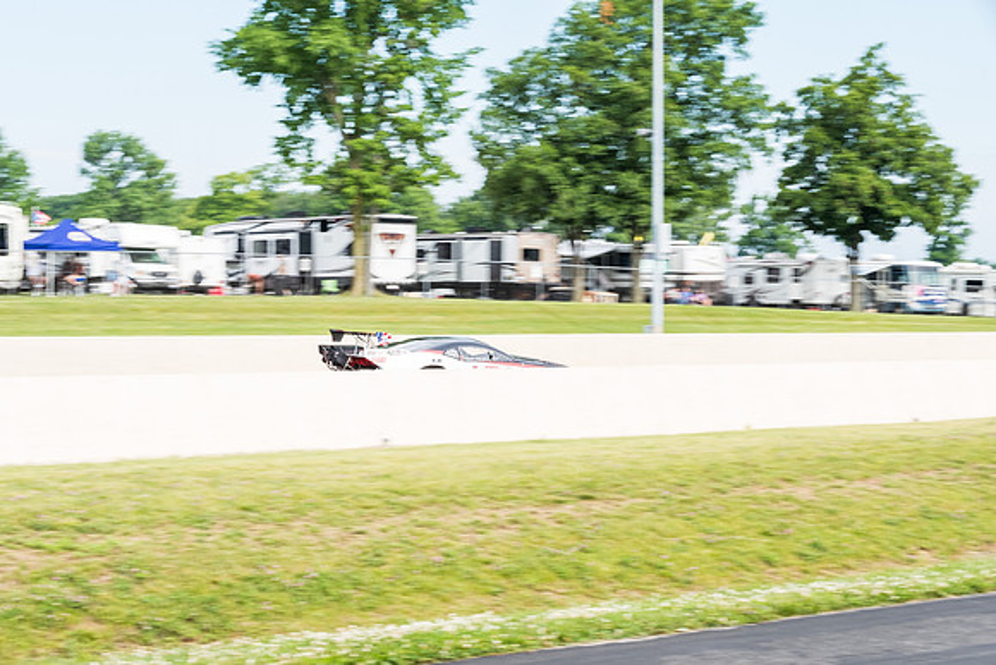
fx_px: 2075
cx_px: 498
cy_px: 332
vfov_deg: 18.2
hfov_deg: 27.0
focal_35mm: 75
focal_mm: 50
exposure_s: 1/200
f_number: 9
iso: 400
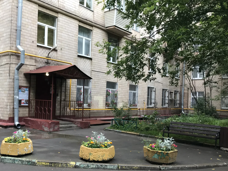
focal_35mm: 36
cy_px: 104
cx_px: 83
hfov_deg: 50.7
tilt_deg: +1.7
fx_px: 237
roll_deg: -2.0
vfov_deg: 39.4
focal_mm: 3.99
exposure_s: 1/100
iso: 32
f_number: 1.8
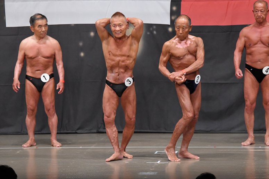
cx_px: 134
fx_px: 1621
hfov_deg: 9.5
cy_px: 90
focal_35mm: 217
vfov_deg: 6.3
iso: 5000
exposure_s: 1/400
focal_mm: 145
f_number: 5.6
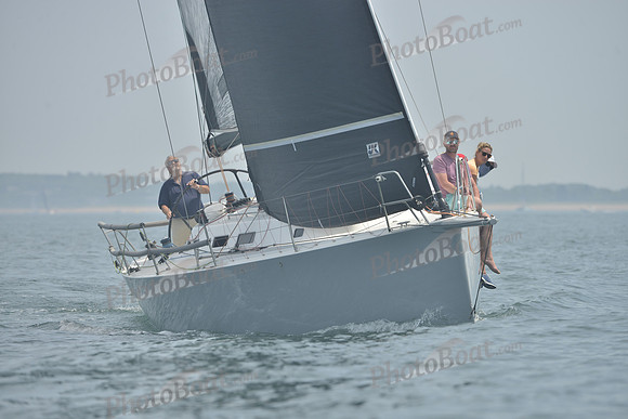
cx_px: 314
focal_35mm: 240
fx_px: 4187
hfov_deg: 8.6
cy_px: 210
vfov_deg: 5.7
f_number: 7.1
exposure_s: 1/1000
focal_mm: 240
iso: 280
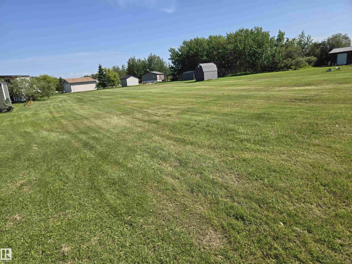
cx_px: 176
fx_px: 234
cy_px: 132
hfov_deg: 73.9
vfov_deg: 58.9
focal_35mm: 23
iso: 32
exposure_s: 1/2921
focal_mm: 5.4
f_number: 1.8
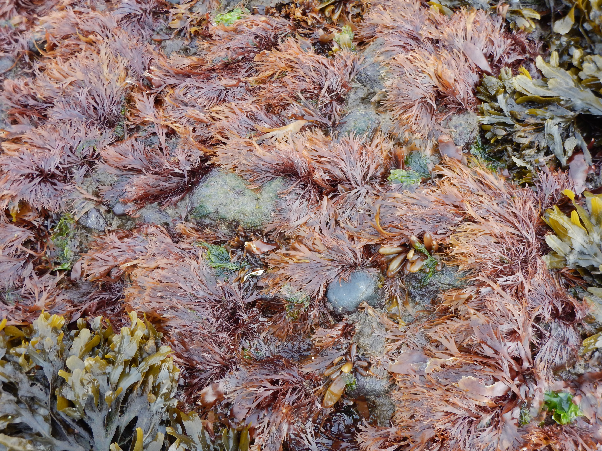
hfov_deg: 54.0
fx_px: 591
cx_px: 301
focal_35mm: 34
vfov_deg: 41.8
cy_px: 226
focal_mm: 6.1
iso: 125
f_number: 4.2
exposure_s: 1/40
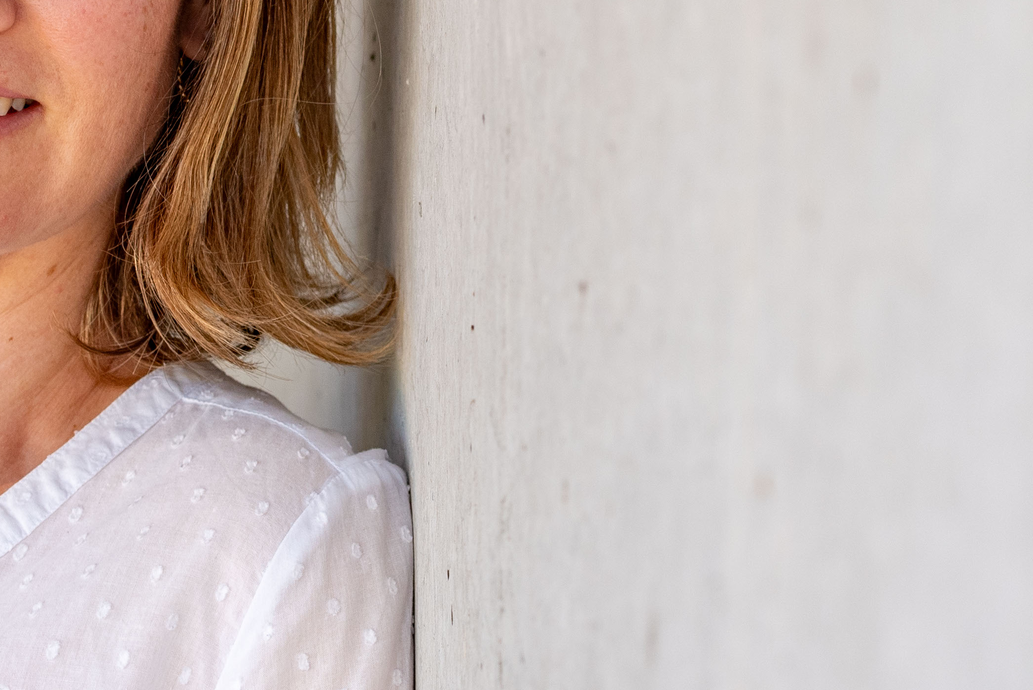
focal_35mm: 201
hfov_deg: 10.2
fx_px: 5770
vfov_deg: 6.8
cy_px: 175
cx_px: 352
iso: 250
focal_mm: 70
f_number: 7.1
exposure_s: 1/125
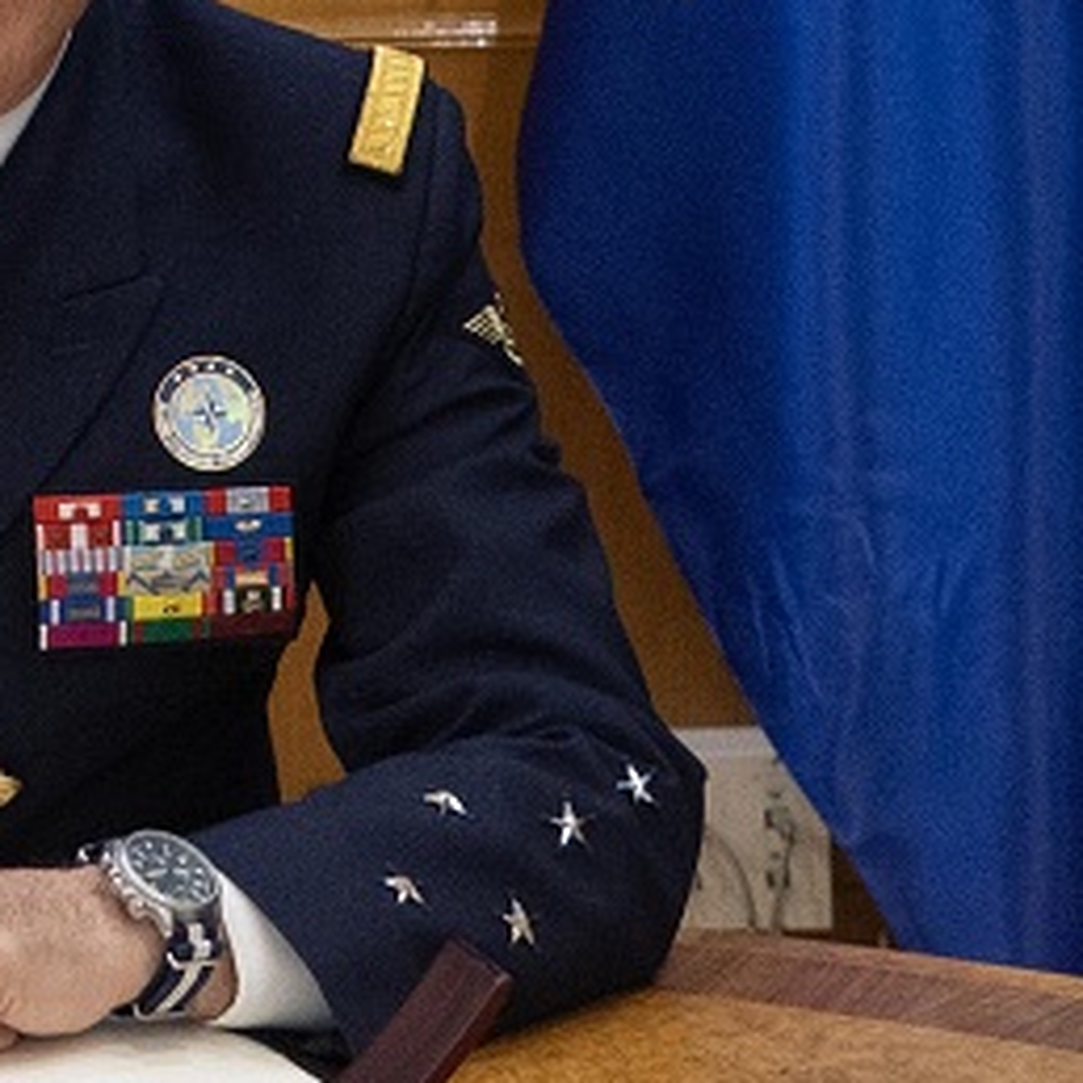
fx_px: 5593
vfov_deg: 10.5
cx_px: -588
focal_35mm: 158
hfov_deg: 10.6
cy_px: -814
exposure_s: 1/160
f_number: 4
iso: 3200
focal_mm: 30
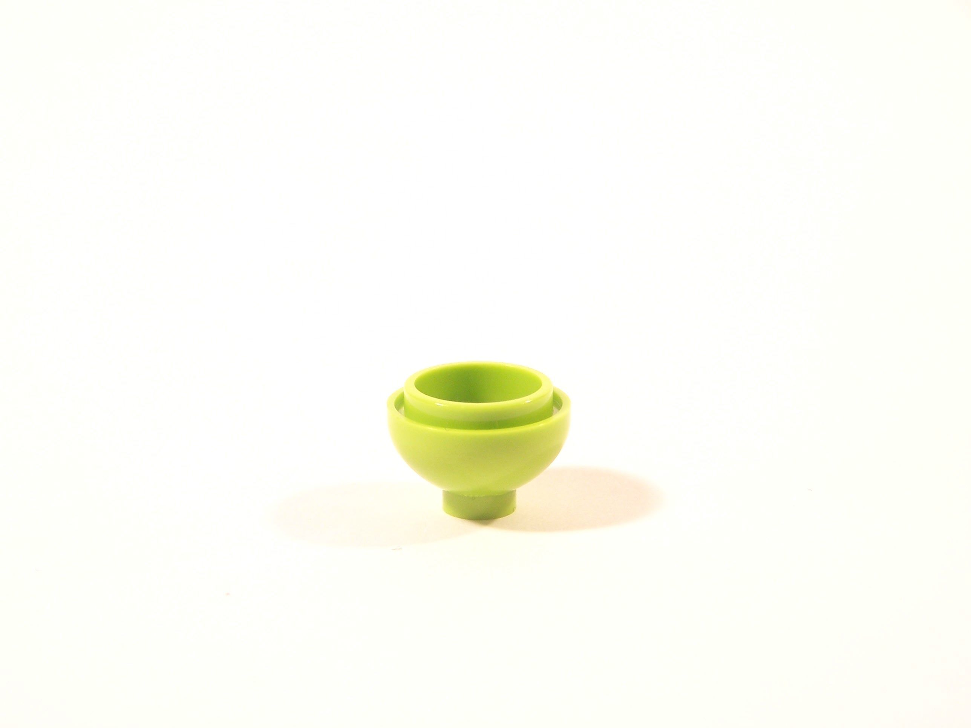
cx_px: 486
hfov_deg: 16.8
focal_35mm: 117
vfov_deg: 12.7
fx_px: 3282
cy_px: 364
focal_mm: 19.4
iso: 100
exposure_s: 1/15
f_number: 3.2
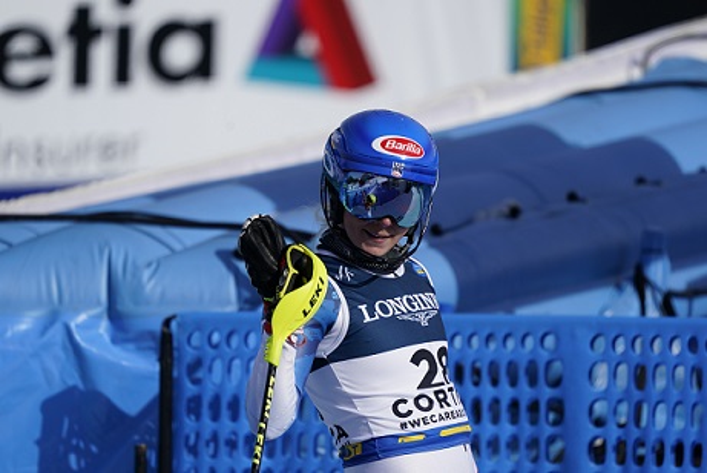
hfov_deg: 3.6
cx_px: 354
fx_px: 11220
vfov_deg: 2.4
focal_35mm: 571
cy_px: 236
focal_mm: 571
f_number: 6.3
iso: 200
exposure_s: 1/1600
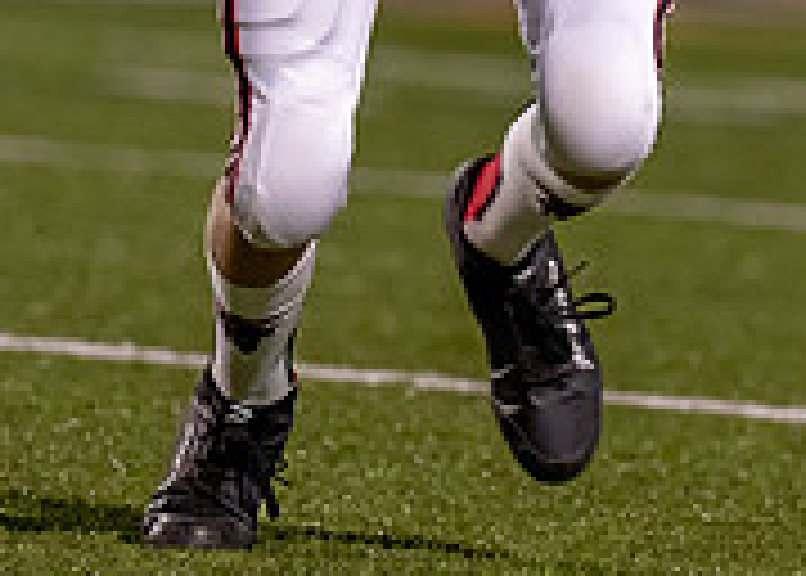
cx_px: 840
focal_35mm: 755
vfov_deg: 1.9
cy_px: -110
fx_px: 17289
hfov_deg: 2.7
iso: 2000
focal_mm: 168
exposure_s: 1/1000
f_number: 2.8
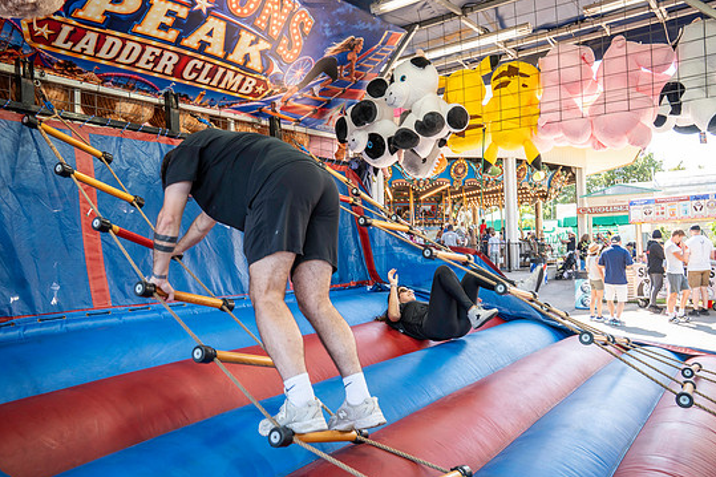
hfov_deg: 65.5
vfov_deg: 46.4
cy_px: 249
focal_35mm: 28
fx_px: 557
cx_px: 373
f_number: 5.6
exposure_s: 1/200
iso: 400
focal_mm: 26
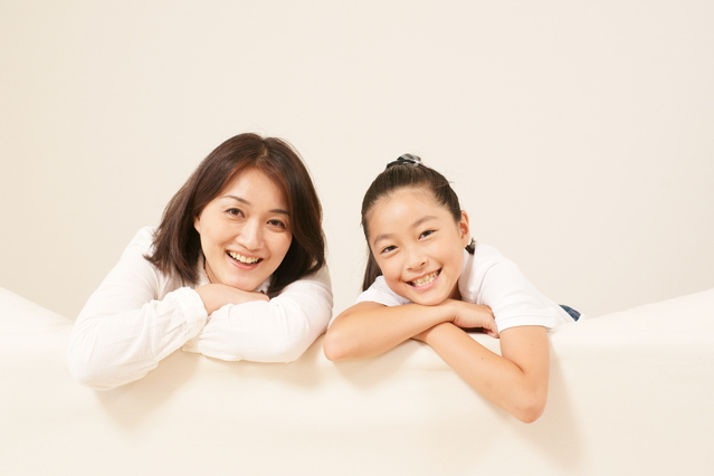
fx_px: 992
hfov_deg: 39.6
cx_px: 357
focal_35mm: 50
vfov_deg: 27.0
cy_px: 238
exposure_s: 1/100
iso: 200
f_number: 7.1
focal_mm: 50
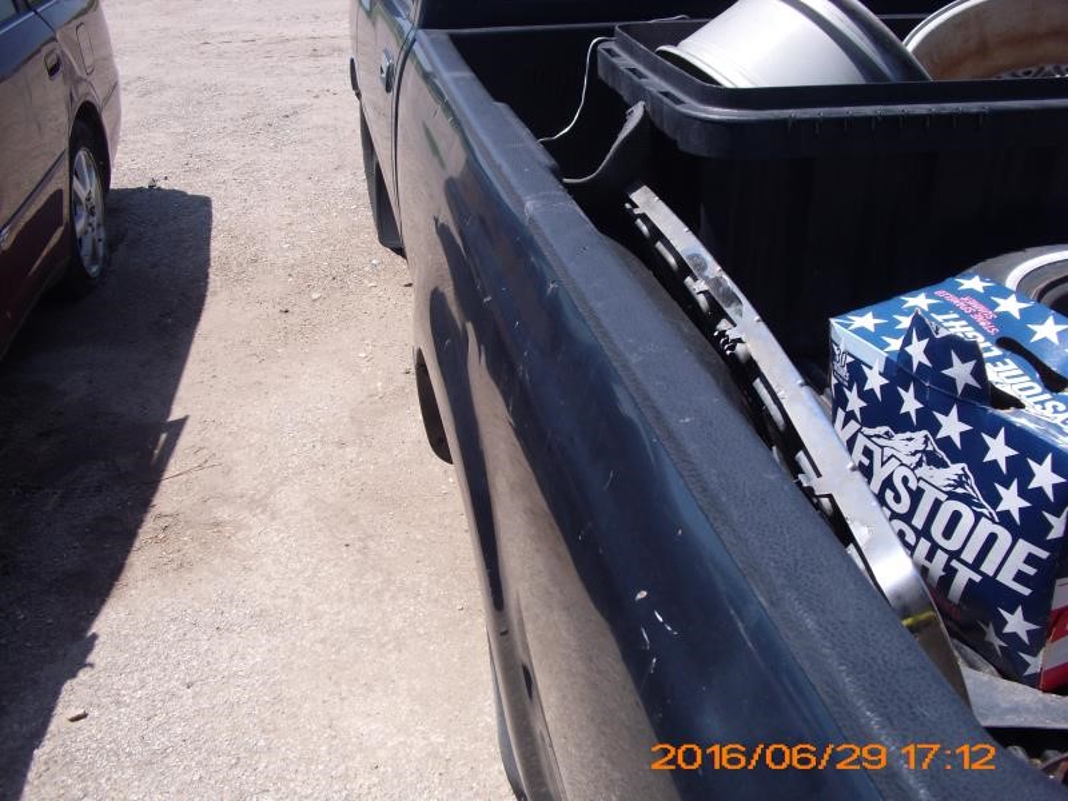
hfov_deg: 51.4
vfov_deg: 39.7
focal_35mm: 36
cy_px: 400
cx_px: 534
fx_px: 1111
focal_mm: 6.3
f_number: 7.8
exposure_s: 1/160
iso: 80
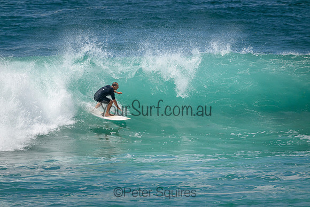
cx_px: 155
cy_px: 104
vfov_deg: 1.7
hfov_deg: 2.6
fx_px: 6890
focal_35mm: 800
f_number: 11
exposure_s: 1/2000
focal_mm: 800
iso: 720
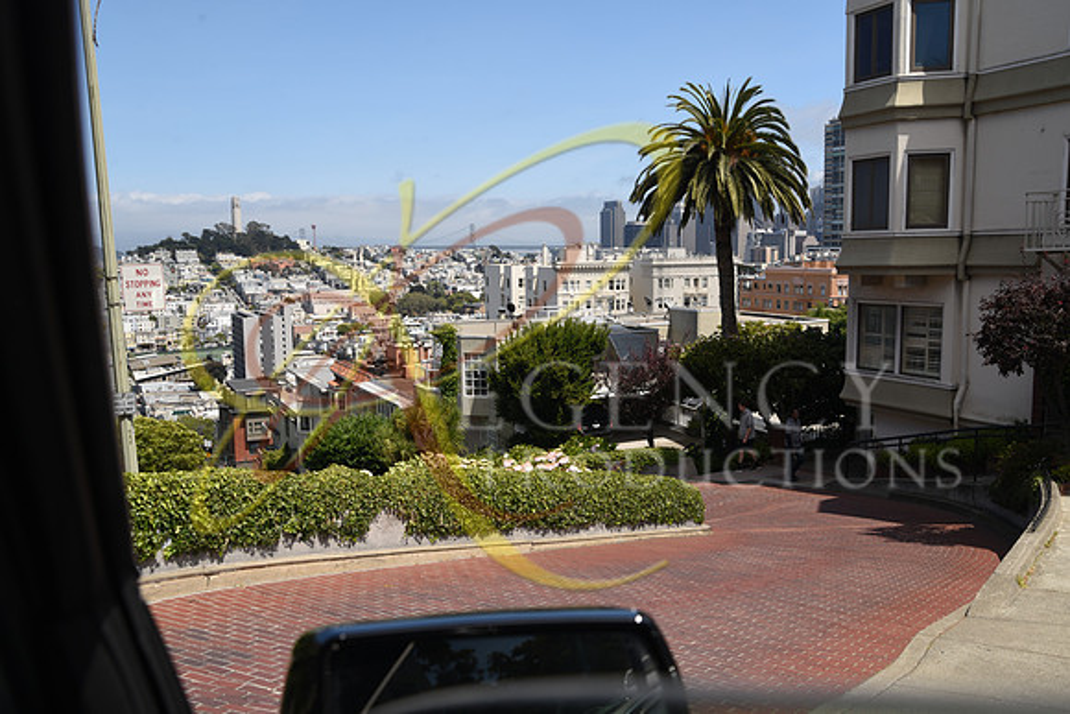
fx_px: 951
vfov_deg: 41.1
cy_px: 357
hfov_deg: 58.7
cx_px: 535
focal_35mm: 32
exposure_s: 1/200
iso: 80
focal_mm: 32
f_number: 10
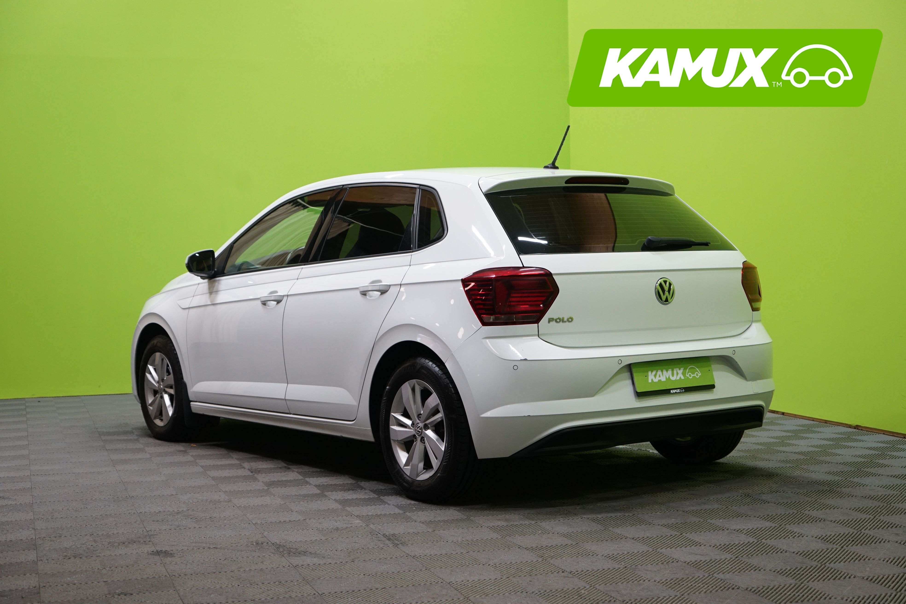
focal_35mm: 53
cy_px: 302
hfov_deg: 37.5
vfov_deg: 25.5
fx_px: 1334
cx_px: 453
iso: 1250
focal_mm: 53
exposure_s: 1/160
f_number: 4.5
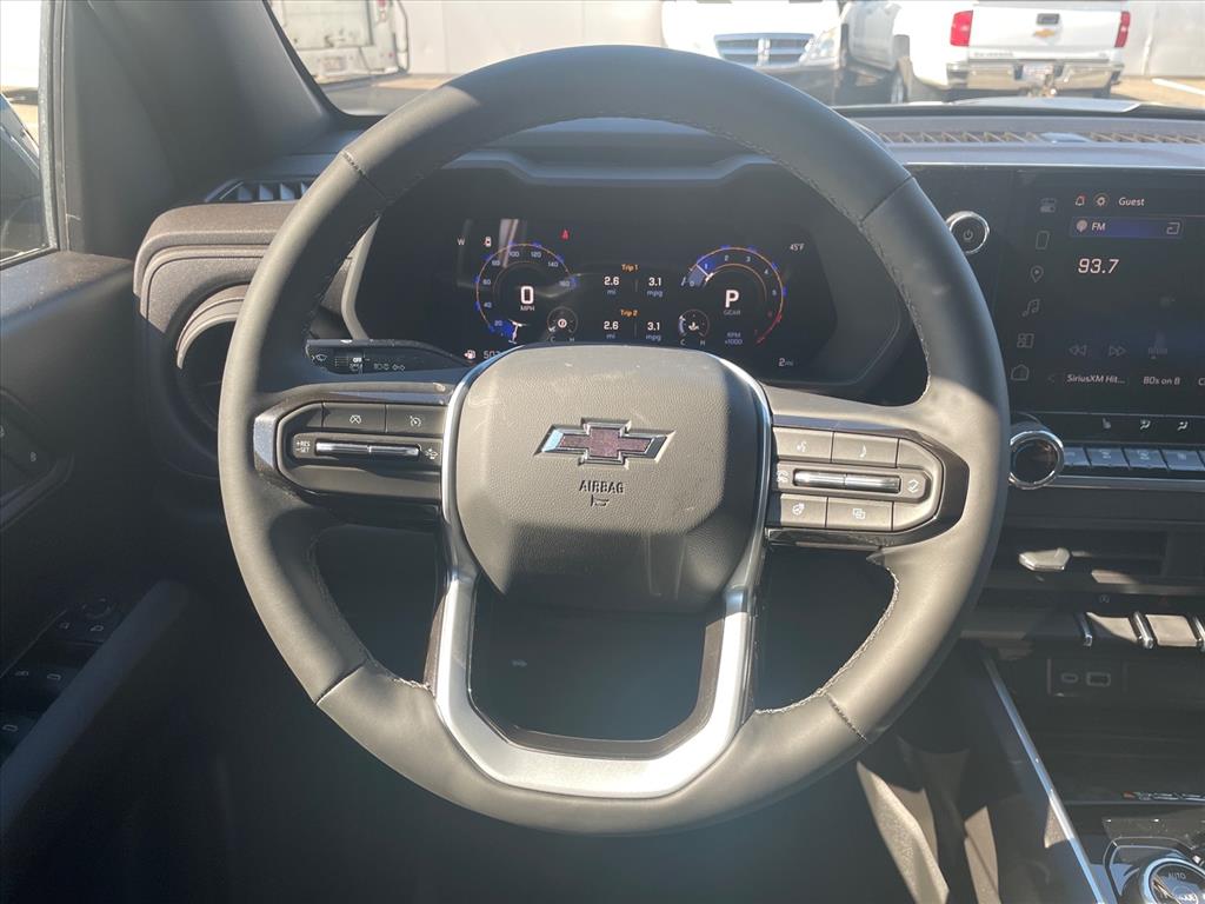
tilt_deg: -26.1
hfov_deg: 67.3
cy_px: 452
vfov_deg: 53.1
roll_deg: -0.4
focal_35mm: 26
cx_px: 602
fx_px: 905
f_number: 1.6
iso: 80
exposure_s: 1/121
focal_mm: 4.2
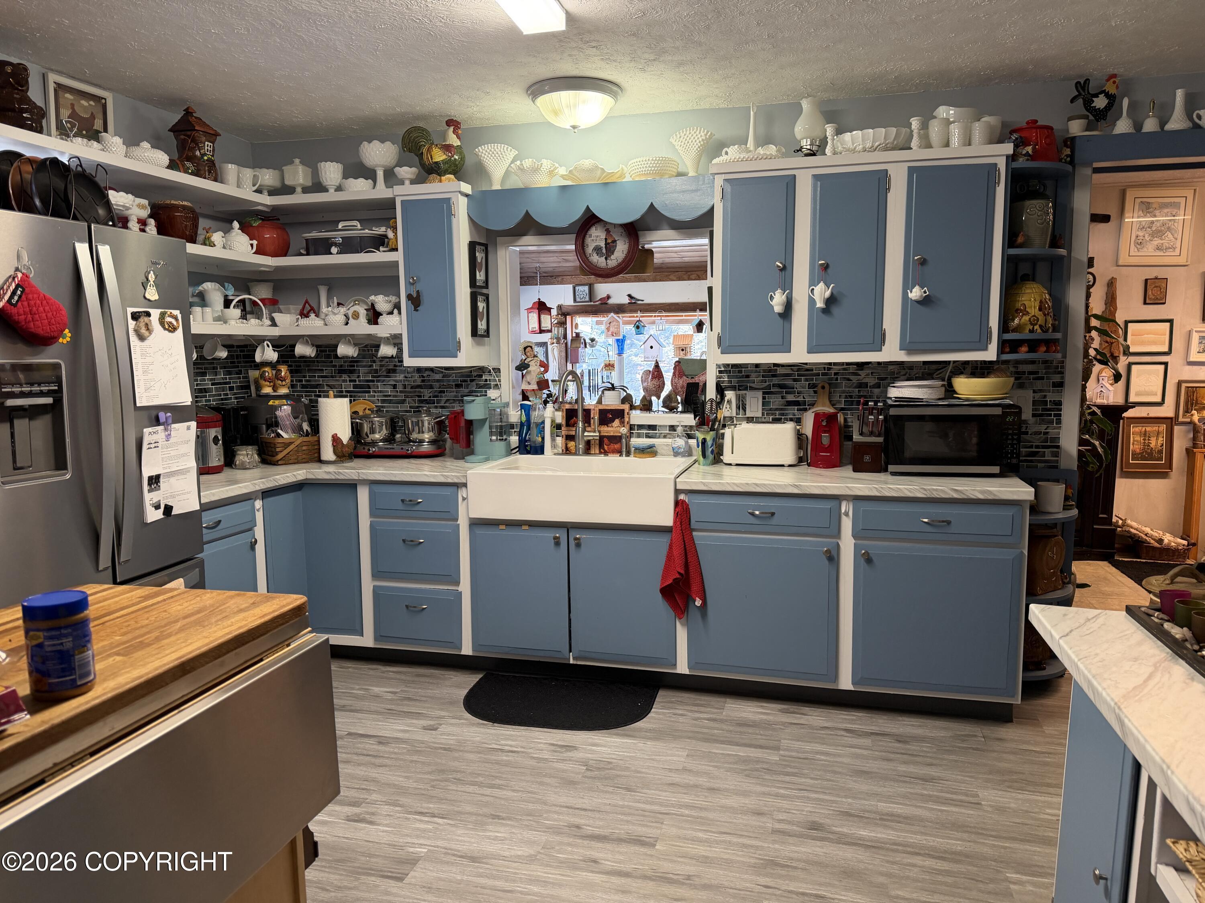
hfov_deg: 71.6
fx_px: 835
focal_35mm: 24
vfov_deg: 56.8
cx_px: 602
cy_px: 452
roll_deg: +0.5
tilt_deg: -6.7
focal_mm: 6.76
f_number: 1.78
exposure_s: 1/60
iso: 200
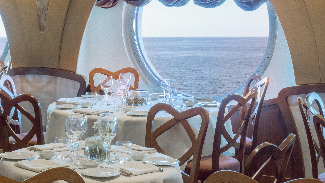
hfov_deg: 22.7
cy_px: 33
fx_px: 793
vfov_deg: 13.1
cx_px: 49
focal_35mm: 92
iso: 250
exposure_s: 1/15
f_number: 11
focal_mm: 35
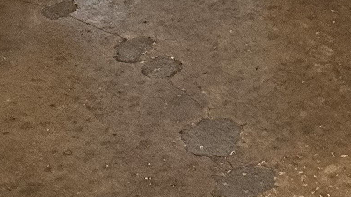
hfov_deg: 14.7
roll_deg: +2.1
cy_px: -533
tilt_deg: -5.1
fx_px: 1275
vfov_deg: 7.1
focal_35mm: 137
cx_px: 503
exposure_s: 1/60
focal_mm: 6.86
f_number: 1.78
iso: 320
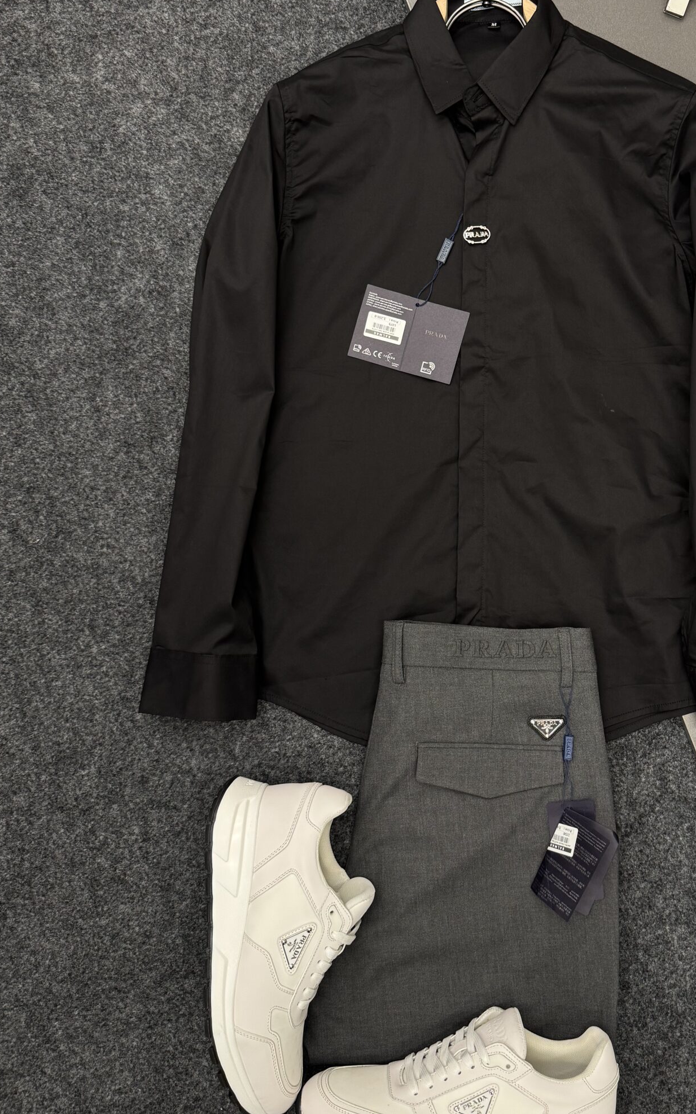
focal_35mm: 33
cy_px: 491
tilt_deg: -84.2
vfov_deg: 58.0
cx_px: 491
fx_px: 1002
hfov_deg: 37.7
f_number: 1.78
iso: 160
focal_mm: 6.76
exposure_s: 1/50
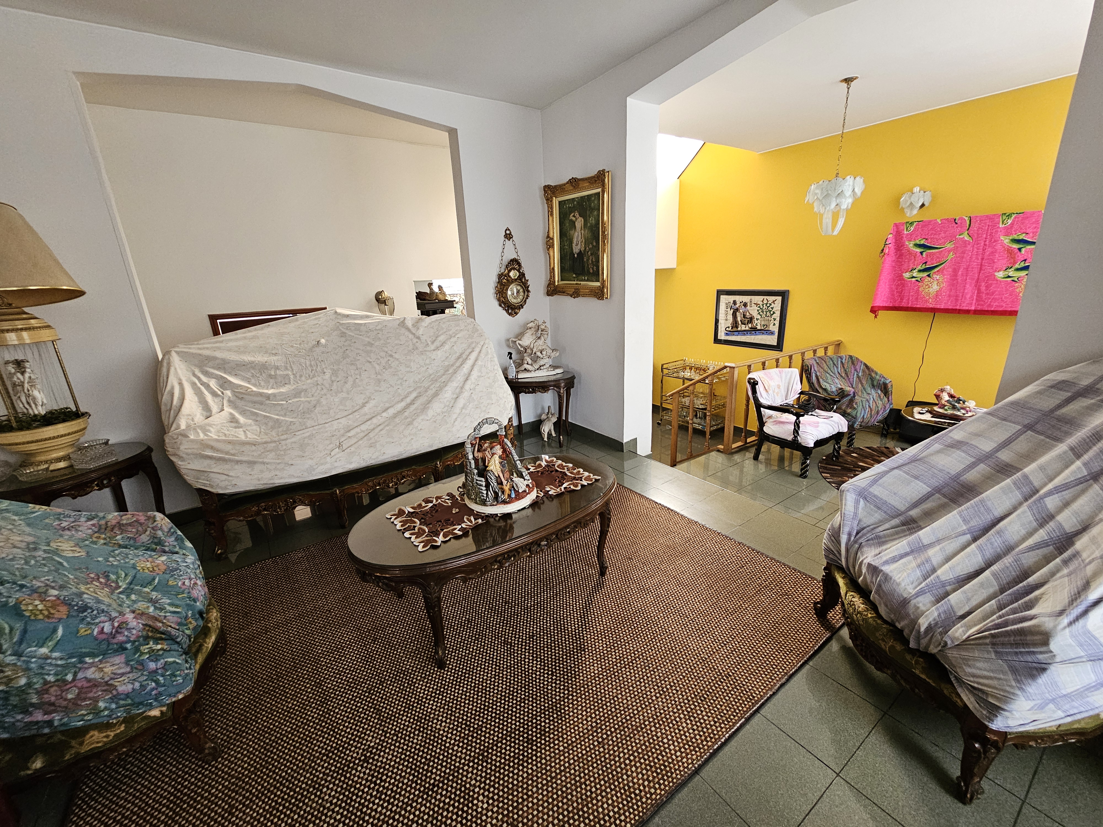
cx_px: 552
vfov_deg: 89.9
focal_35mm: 13
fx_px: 414
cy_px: 414
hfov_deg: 106.2
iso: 320
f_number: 2.2
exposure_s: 1/40
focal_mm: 2.2
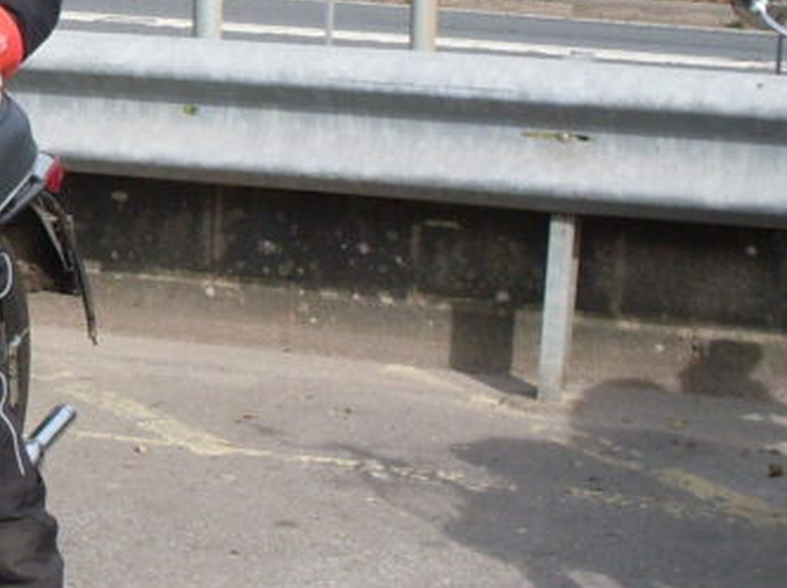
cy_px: 175
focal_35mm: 117
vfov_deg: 12.6
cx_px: -305
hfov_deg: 15.8
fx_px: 2657
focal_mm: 6.3
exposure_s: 1/180
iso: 80
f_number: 8.4
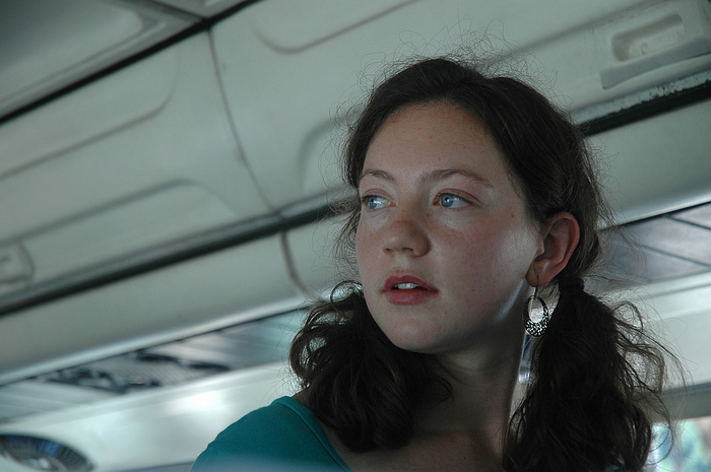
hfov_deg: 19.5
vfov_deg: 13.0
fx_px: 2071
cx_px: 356
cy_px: 236
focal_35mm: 105
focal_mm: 70
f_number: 4.5
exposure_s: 1/100
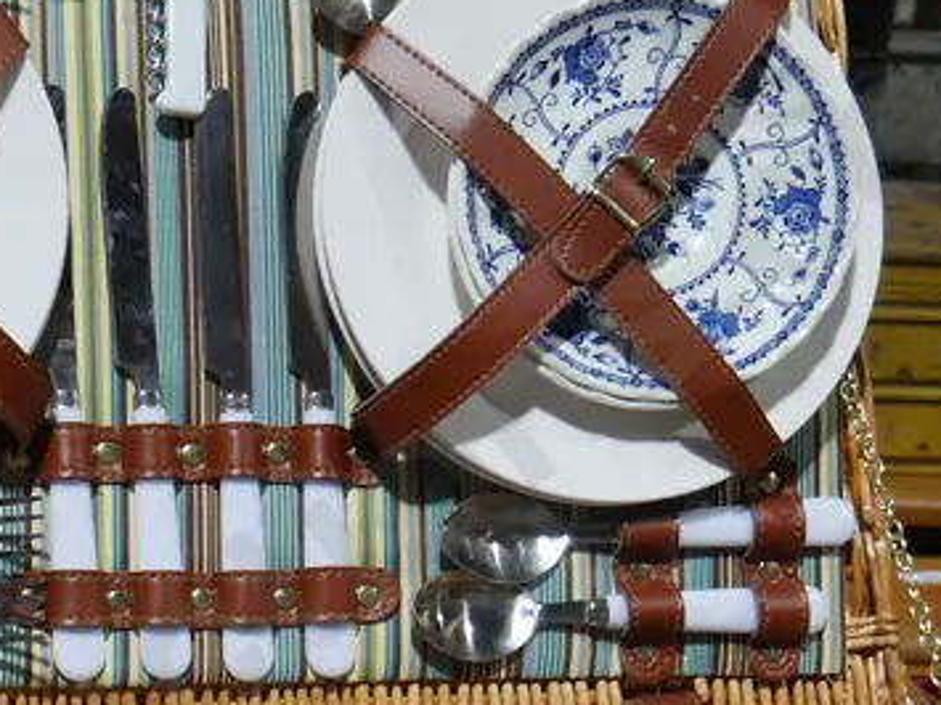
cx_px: 111
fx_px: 2663
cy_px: 729
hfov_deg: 19.7
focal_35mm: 98
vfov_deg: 14.8
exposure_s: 1/60
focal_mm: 17
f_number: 4
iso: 200
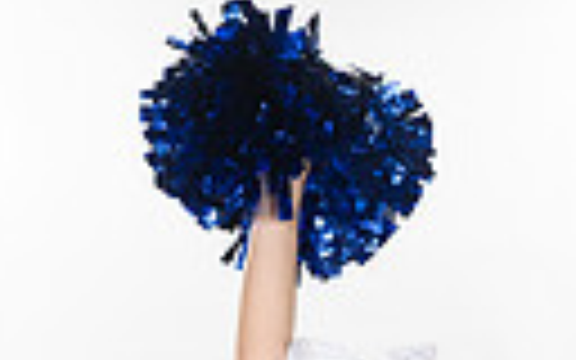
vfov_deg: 6.3
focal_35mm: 197
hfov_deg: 10.6
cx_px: 320
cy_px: 922
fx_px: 3092
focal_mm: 55
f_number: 7.1
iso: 800
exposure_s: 1/320
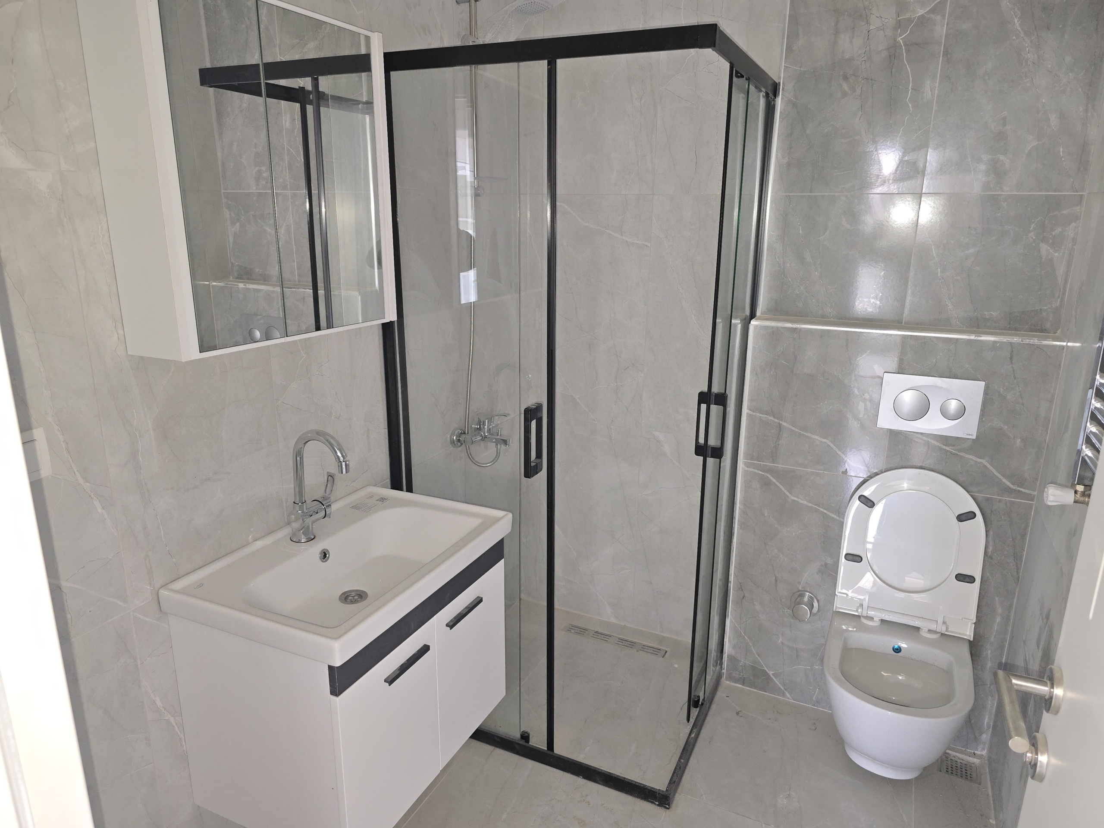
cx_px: 552
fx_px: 734
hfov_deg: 73.9
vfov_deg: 58.9
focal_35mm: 23
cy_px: 414
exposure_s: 1/24
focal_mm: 6.3
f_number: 1.7
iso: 125
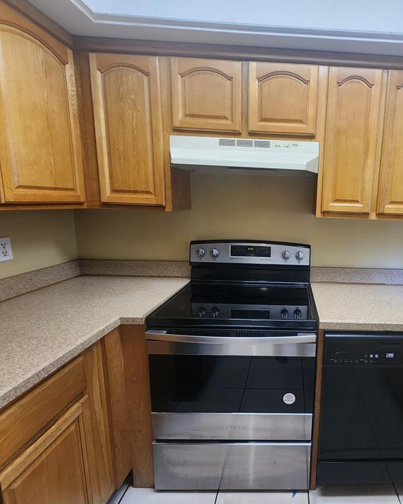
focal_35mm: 17
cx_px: 300
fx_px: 254
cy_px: 252
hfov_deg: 71.9
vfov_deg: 89.6
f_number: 2.2
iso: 250
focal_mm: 2.2
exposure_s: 1/60
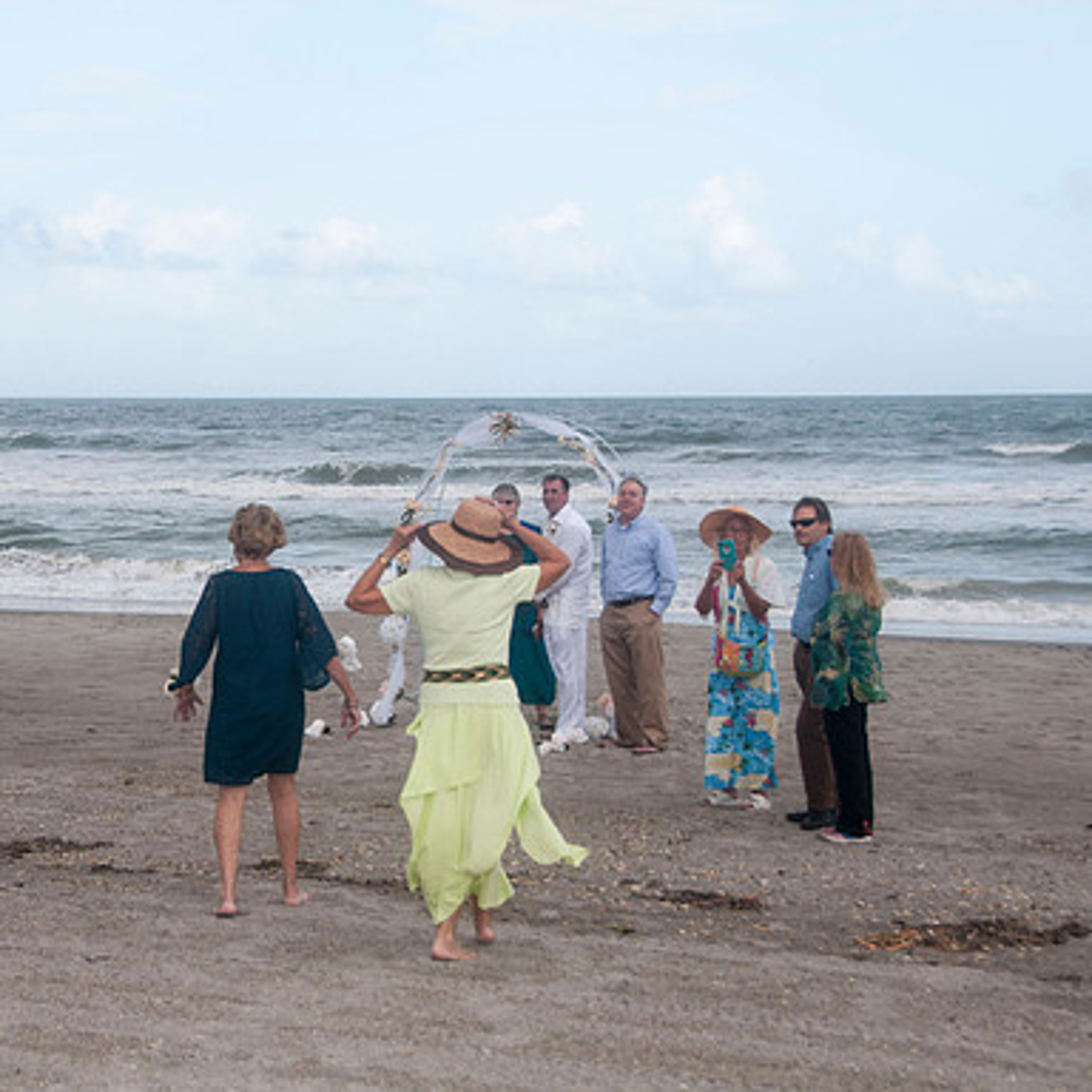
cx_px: 279
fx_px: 2998
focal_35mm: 84
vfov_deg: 20.6
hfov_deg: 20.5
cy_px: 545
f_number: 7.1
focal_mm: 42
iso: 100
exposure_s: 1/250
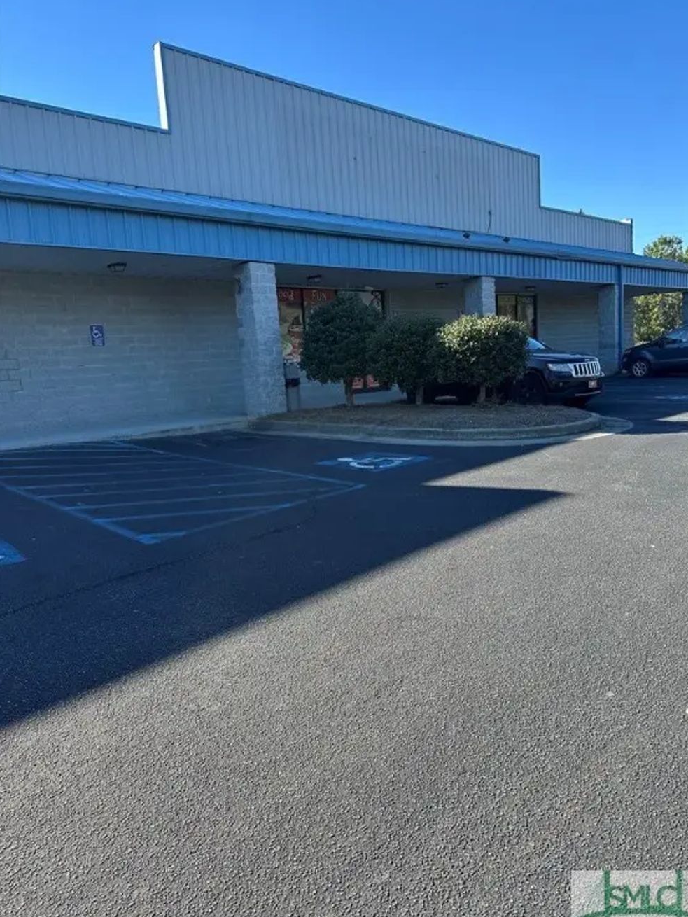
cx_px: 356
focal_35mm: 25
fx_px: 662
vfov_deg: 69.4
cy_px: 452
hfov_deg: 54.9
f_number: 1.78
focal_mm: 6.86
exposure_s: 1/1157
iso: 80
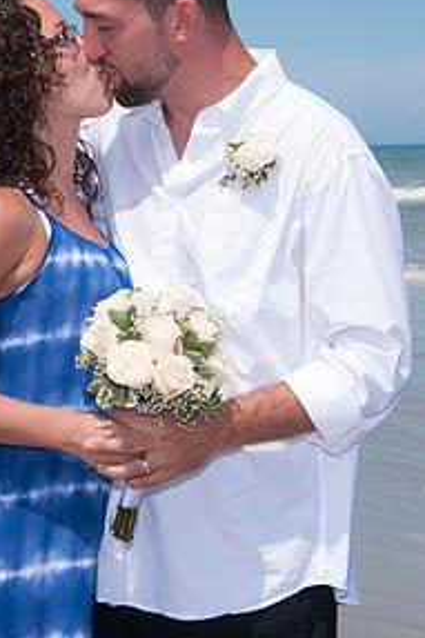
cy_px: 287
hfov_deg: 12.1
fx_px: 2003
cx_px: 110
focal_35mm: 113
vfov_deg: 18.1
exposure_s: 1/250
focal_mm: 48
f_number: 11
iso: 100
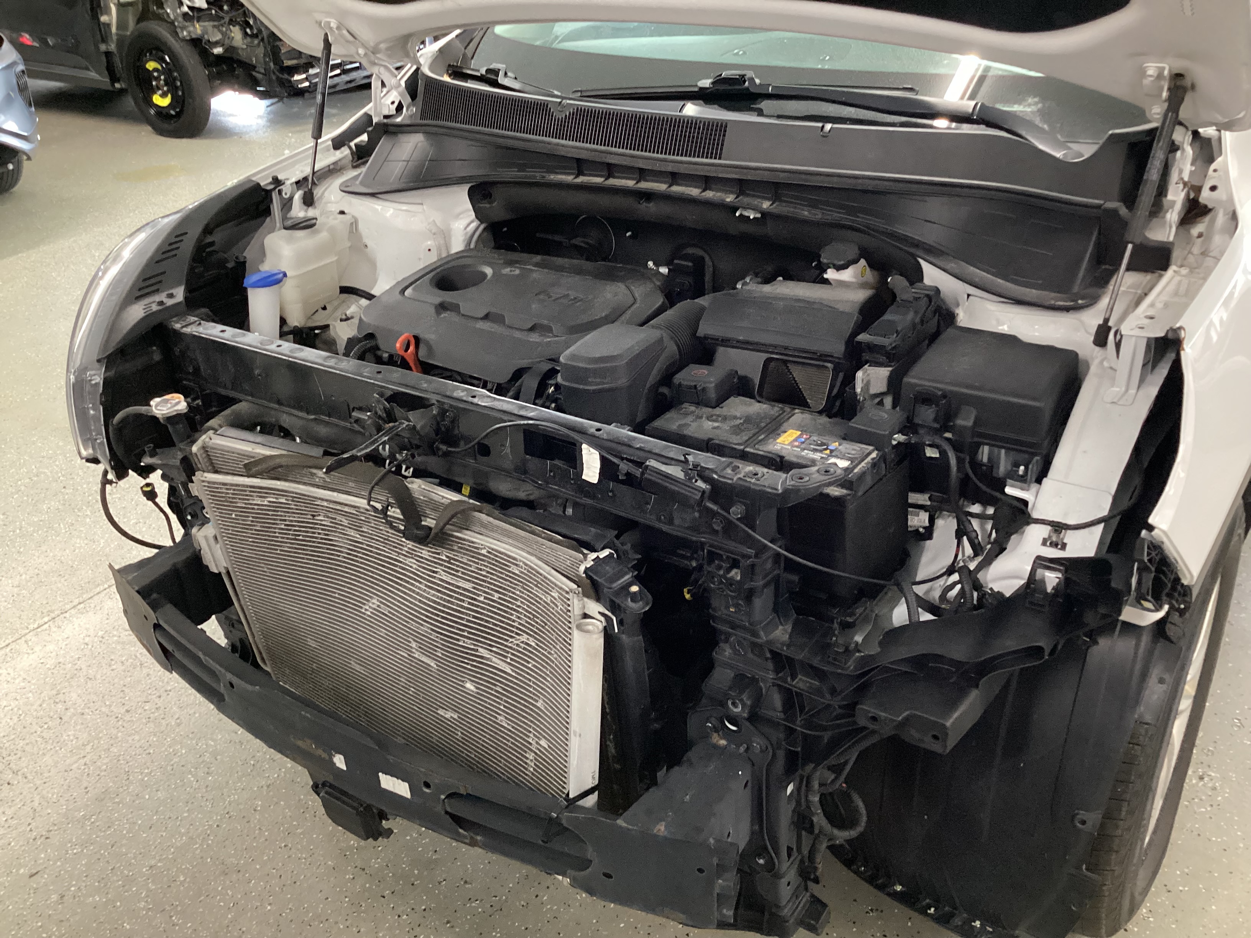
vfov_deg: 45.4
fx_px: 1120
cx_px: 626
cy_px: 469
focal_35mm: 31
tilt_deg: -30.6
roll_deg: +2.5
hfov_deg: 58.4
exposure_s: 1/40
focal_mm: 3.3
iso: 320
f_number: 2.4
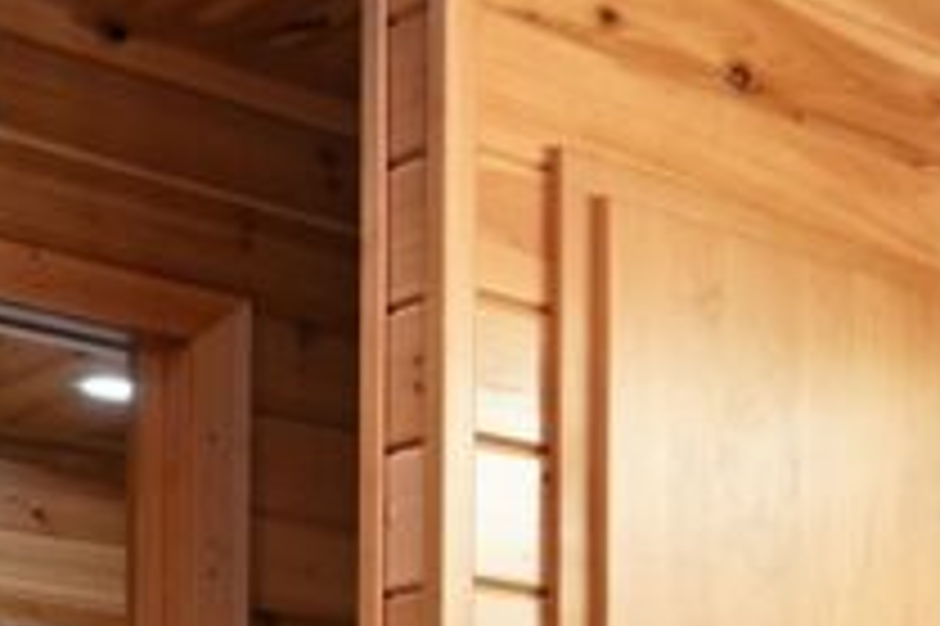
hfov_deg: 18.3
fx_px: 2400
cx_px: 1601
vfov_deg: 13.6
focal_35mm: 92
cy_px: 1036
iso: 400
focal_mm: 16
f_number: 5.6
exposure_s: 1/15
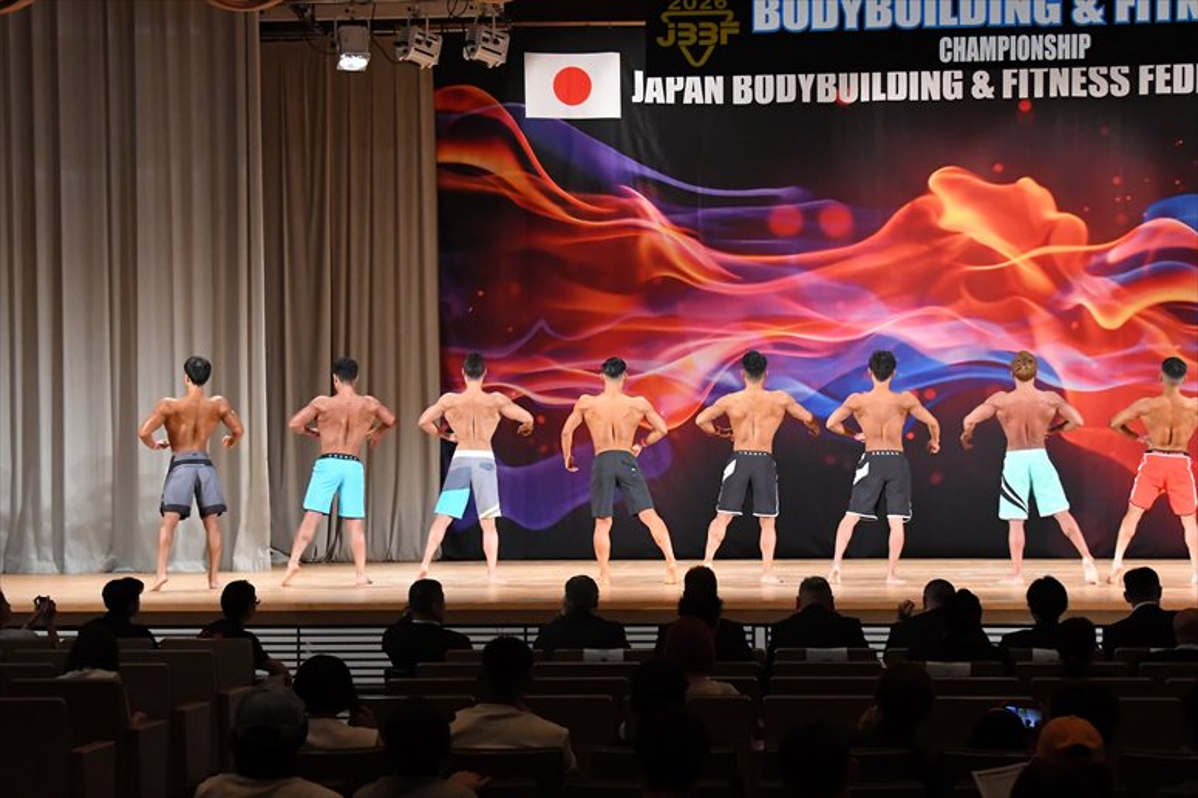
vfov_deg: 16.6
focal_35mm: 82
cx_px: 599
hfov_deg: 24.8
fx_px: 2727
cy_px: 399
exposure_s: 1/400
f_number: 5.6
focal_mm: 55
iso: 5600
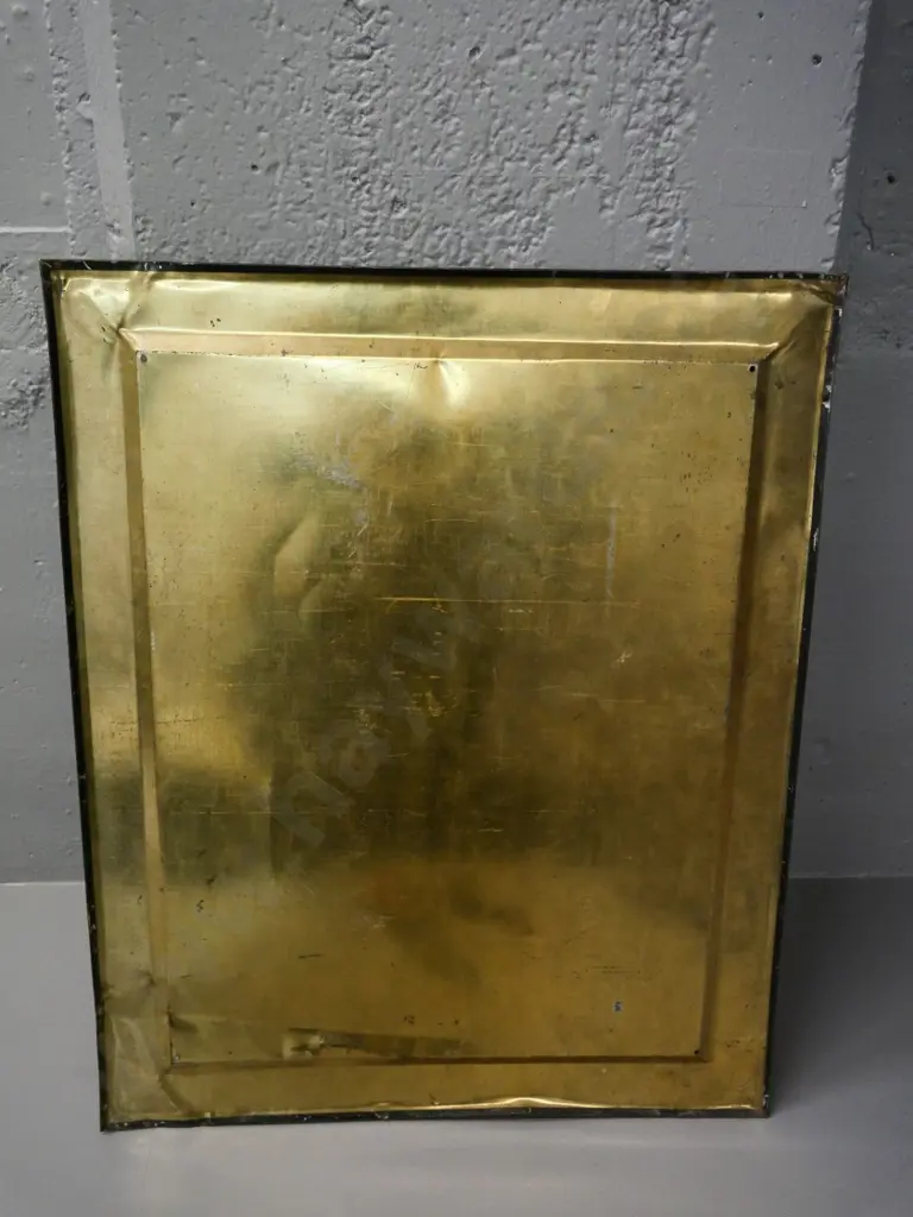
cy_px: 608
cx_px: 456
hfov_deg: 41.8
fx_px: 1196
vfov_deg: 54.0
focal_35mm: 34
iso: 3200
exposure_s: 1/250
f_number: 5
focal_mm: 17
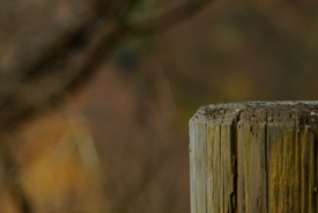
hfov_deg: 4.5
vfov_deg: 3.0
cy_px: 299
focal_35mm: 456
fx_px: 4032
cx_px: -75
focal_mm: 157
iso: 125
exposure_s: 1/160
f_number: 6.3
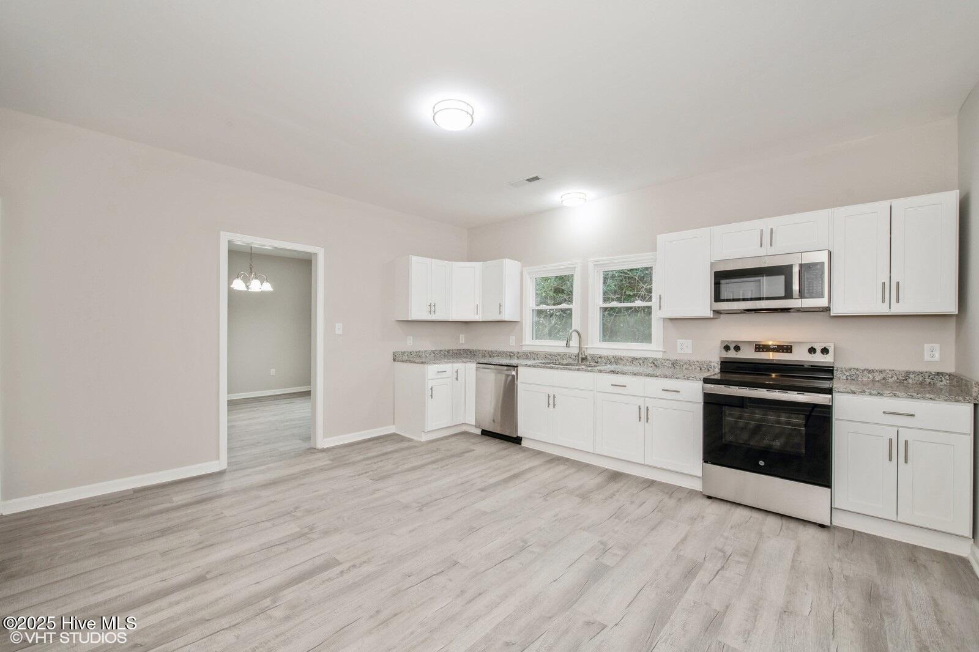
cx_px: 490
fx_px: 381
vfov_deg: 81.2
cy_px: 326
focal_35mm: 14
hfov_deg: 104.3
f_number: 8
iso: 200
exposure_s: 1/15
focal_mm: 14
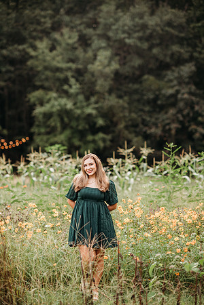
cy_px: 152
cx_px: 102
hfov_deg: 16.1
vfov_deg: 23.9
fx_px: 722
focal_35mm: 85
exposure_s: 1/400
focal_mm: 85
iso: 100
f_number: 2.2
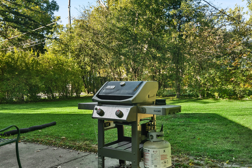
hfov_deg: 55.8
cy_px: 74
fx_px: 238
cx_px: 129
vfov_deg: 38.9
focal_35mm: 34
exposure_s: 1/40
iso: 200
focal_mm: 13
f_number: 8
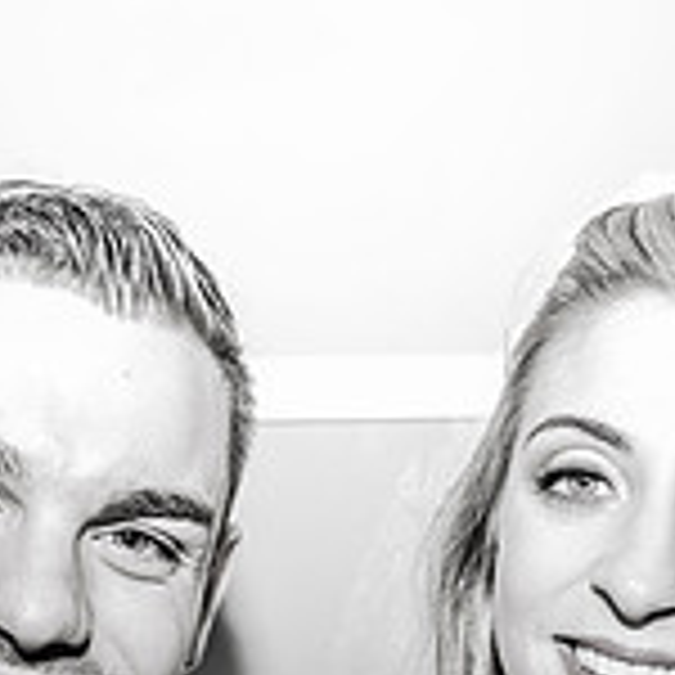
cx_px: 252
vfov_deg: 20.4
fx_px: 1743
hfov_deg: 21.9
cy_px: 835
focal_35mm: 79
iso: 1000
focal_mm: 24
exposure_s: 1/200
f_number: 4
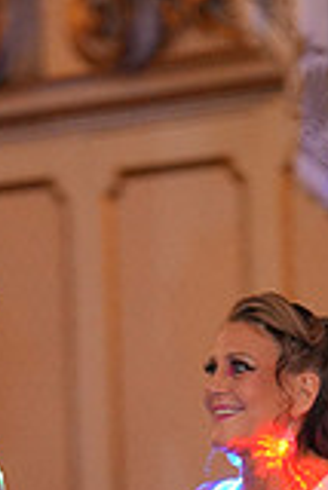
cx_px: 81
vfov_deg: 4.8
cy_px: 833
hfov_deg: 3.2
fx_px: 5836
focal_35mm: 428
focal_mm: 118
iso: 5000
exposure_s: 1/250
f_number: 2
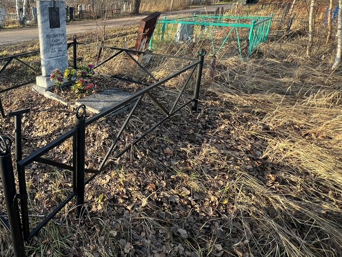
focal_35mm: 22
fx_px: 217
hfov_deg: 68.6
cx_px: 66
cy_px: 78
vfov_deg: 59.1
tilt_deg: -17.1
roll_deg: +1.3
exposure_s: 1/176
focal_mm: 1.57
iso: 32
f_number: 1.8
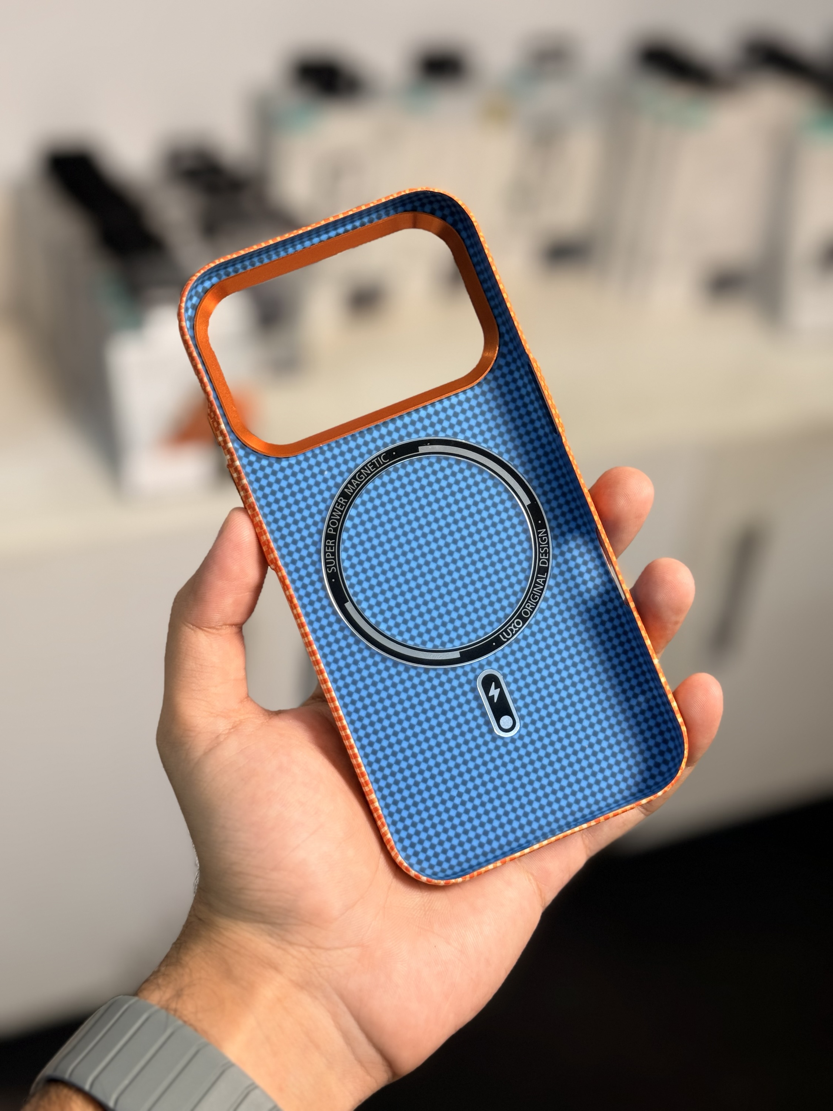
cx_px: 416
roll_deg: -8.7
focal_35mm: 48
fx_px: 1540
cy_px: 556
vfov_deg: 39.7
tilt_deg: -33.1
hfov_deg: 30.3
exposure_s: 1/100
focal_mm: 6.76
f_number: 1.78
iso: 100
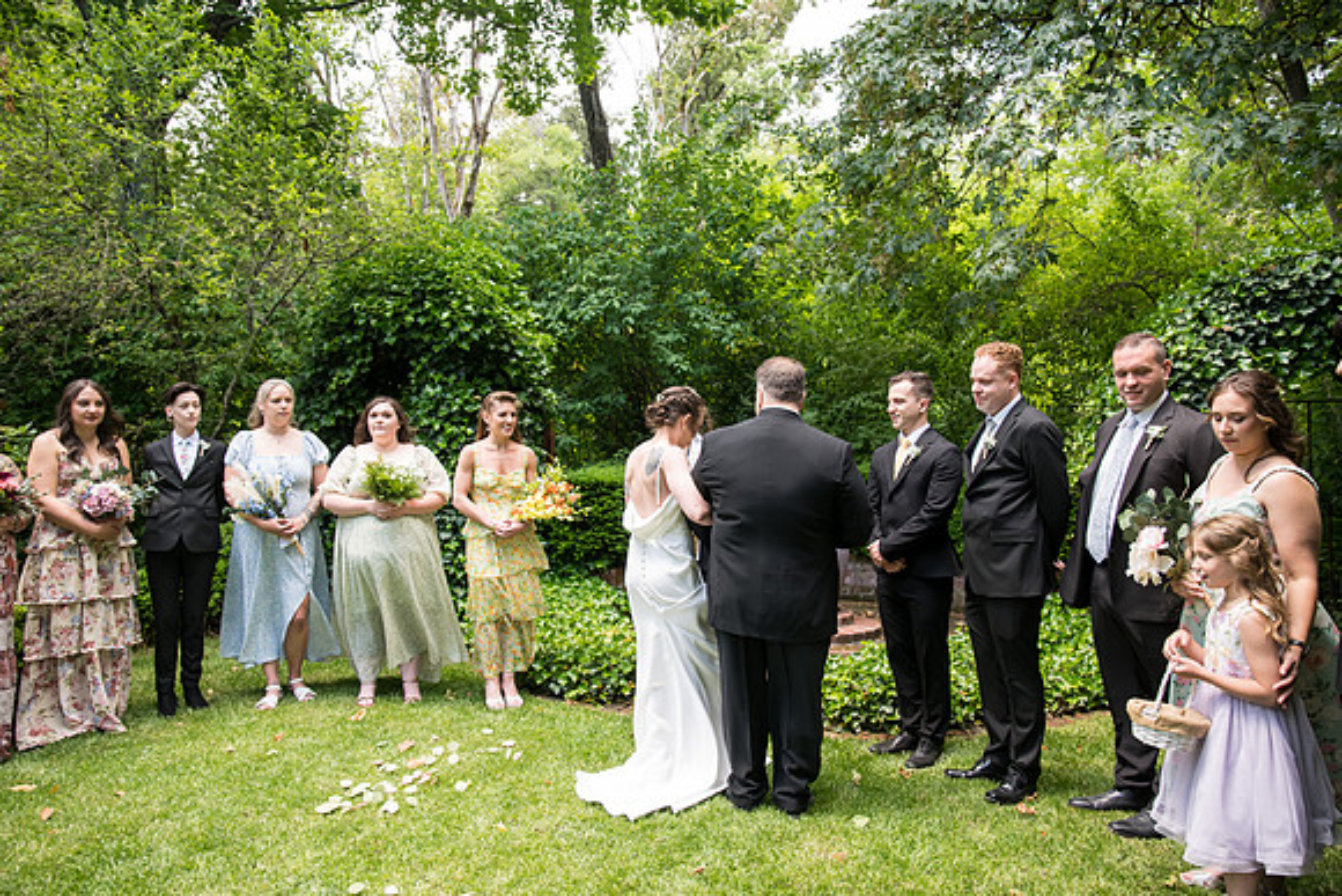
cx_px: 671
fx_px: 895
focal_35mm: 24
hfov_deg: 73.7
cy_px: 448
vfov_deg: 53.2
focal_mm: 24
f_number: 4
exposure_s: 1/400
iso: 640
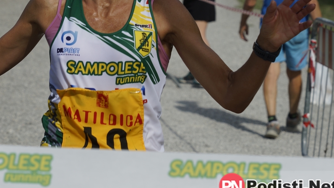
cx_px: 90
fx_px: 1399
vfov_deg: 7.7
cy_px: 34
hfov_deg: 13.6
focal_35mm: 158
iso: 100
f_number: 6.7
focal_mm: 100
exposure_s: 1/500
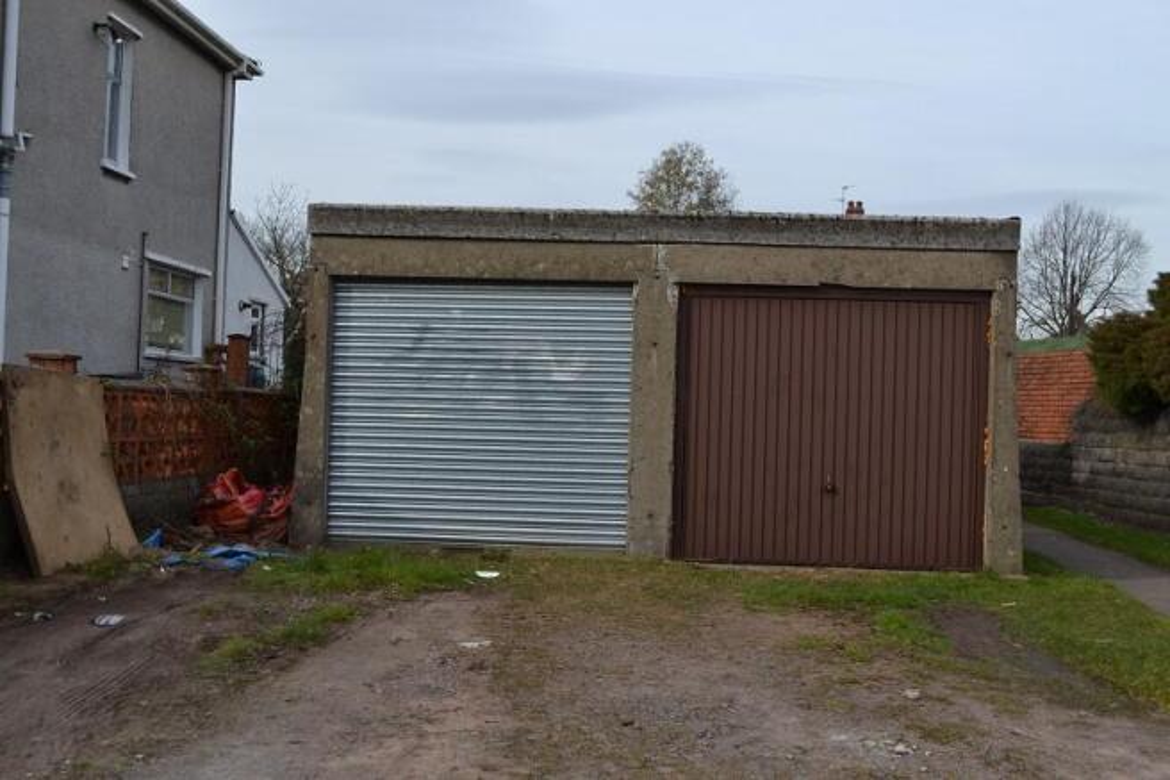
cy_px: 390
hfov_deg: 49.6
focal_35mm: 39
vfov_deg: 34.2
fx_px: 1267
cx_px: 585
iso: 100
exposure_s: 1/200
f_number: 7.1
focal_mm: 26
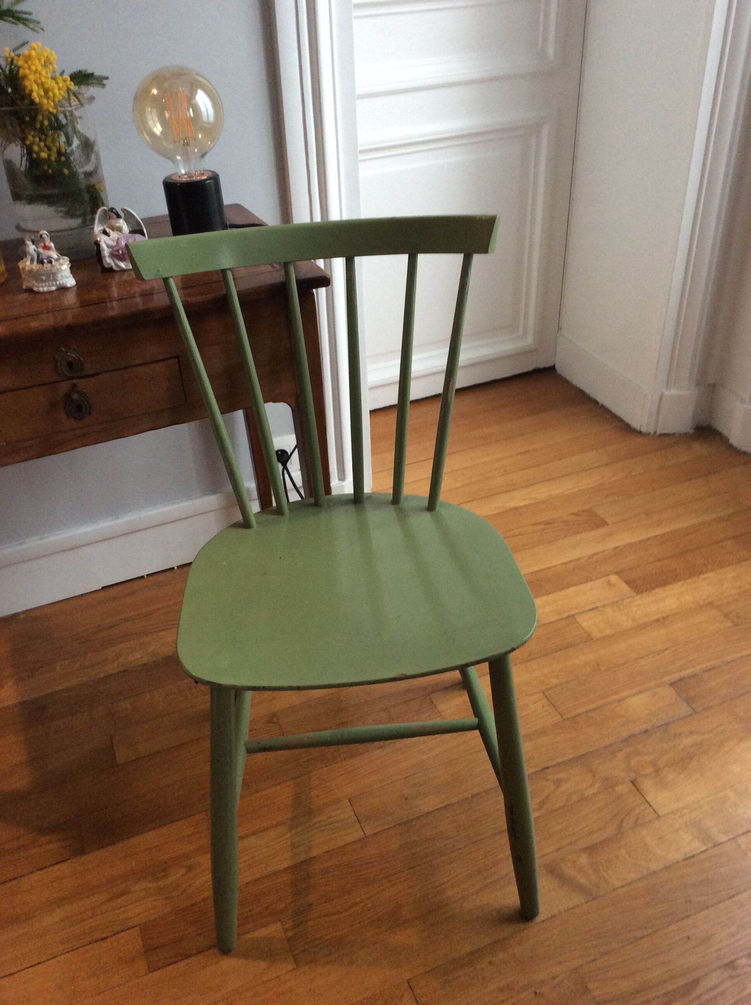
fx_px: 928
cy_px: 502
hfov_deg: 44.1
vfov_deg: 56.9
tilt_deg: -32.0
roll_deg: +0.7
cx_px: 376
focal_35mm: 32
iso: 125
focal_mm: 3.3
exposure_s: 1/25
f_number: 2.4
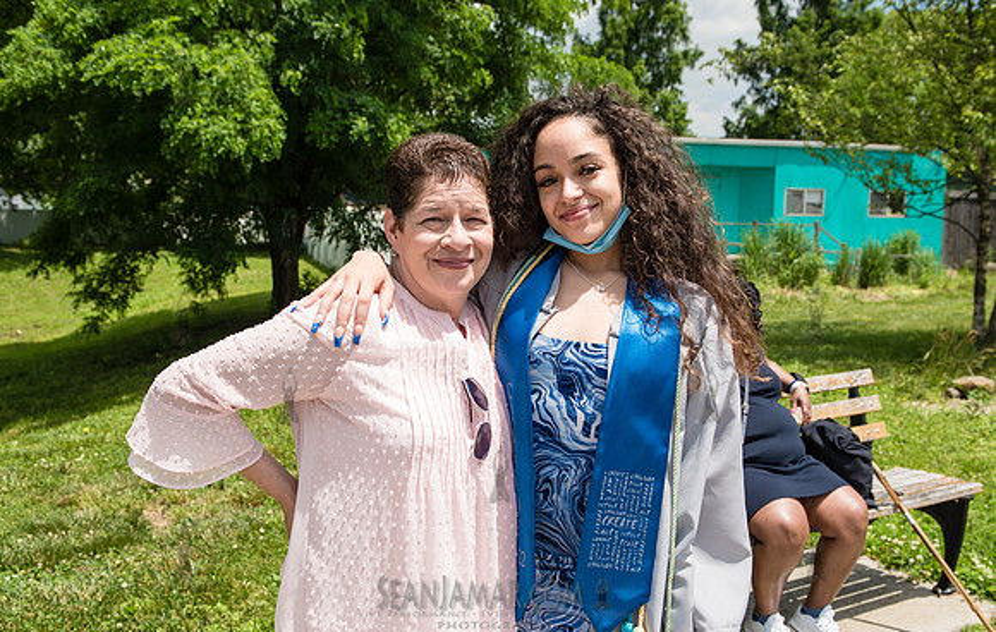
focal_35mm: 36
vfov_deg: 35.5
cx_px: 513
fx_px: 986
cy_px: 342
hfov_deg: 53.6
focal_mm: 31
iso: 200
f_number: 5.6
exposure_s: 1/1000
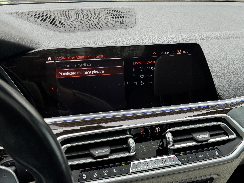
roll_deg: -1.9
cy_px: 92
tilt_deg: -22.4
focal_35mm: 48
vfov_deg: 30.3
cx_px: 122
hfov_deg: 39.7
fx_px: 338
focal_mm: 6.76
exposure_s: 1/121
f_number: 1.78
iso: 80
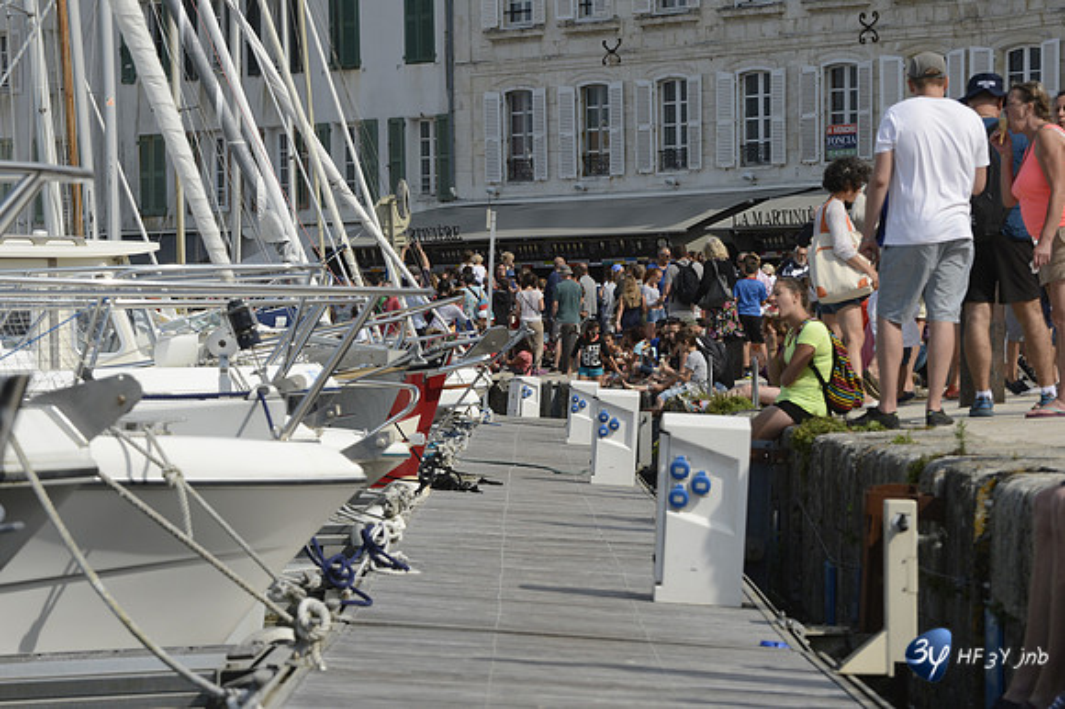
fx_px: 5913
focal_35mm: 200
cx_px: 532
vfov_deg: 6.9
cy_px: 354
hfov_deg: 10.3
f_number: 14
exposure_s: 1/800
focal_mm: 200
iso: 800
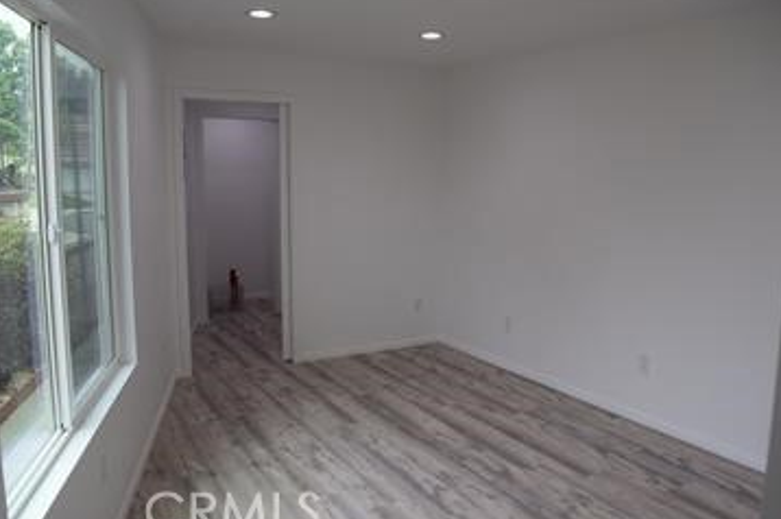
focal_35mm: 29
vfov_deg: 44.9
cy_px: 264
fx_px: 629
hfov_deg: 63.7
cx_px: 401
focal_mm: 18
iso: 400
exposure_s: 1/125
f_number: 5.6
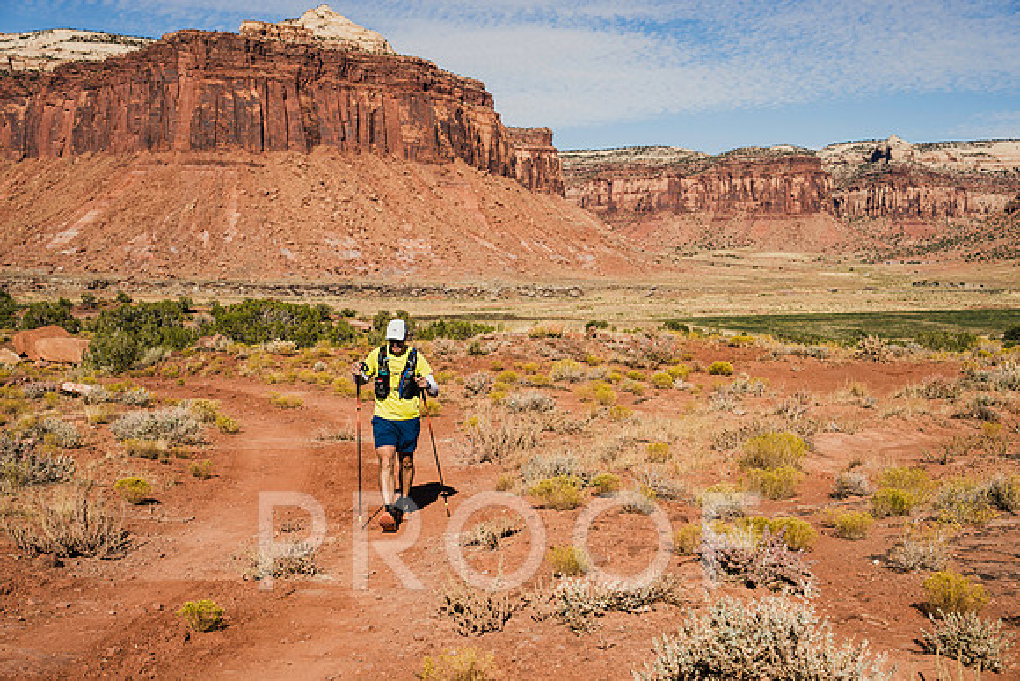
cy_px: 340
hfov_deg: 39.6
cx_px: 510
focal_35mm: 50
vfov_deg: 27.0
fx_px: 1417
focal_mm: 50
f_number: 5
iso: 100
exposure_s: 1/1000
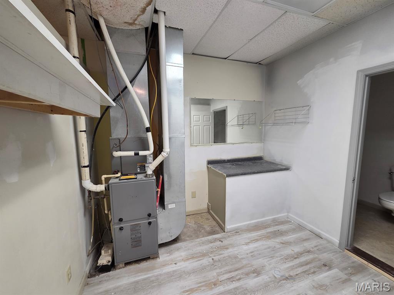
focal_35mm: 13
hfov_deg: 106.2
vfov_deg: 89.9
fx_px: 148
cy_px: 148
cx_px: 197
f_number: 2.2
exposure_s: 1/60
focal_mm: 2.2
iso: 200
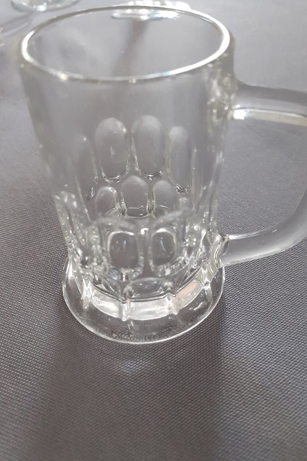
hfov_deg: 44.9
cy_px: 230
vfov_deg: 63.7
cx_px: 171
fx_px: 371
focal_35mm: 29
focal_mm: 3.6
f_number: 1.9
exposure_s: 1/50
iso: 200
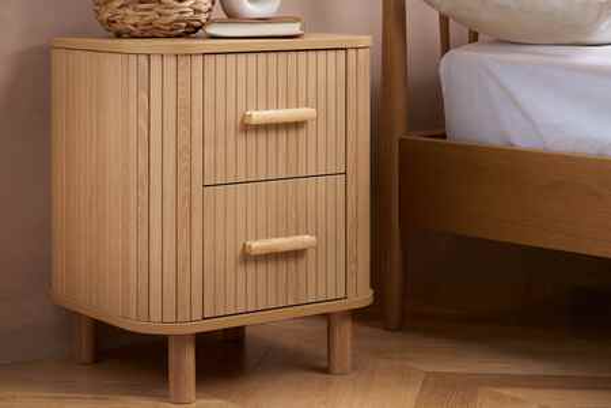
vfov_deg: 15.2
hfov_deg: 22.6
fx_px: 1527
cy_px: 204
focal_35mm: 90
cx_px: 306
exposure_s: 1/125
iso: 100
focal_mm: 90
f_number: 11
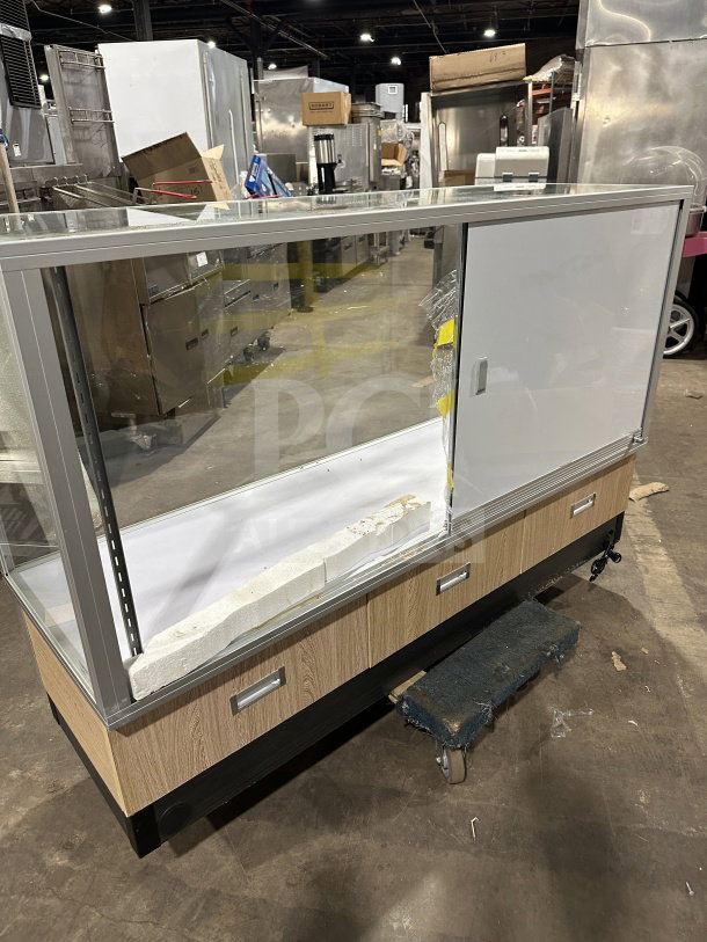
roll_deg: -1.1
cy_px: 471
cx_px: 354
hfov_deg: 56.8
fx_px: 653
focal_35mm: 24
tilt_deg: -21.7
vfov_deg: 71.6
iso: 250
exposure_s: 1/79
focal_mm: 6.86
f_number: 1.78
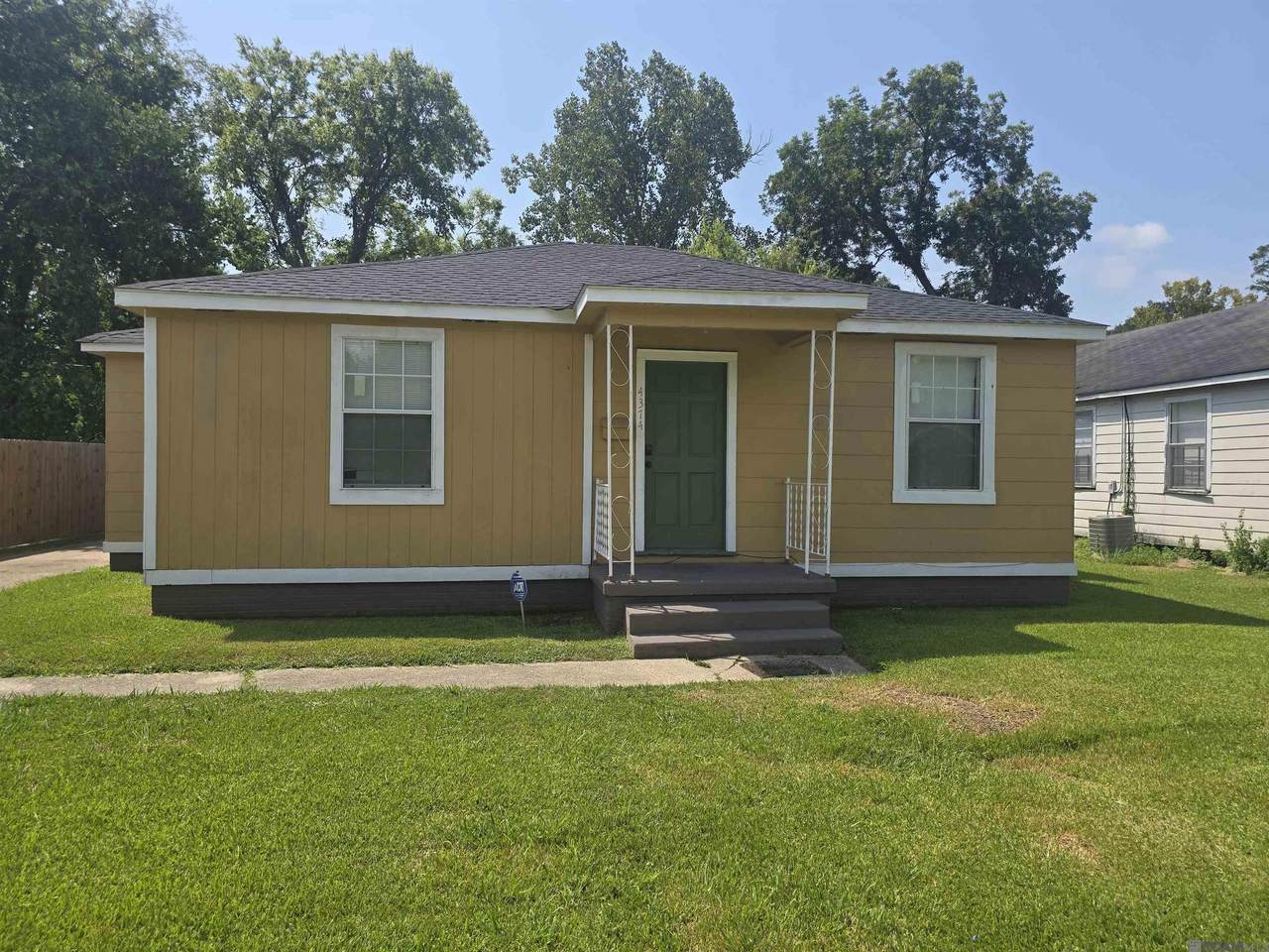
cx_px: 634
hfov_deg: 73.9
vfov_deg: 58.9
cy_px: 476
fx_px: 843
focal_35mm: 23
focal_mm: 6.3
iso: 12
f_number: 1.7
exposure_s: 1/864
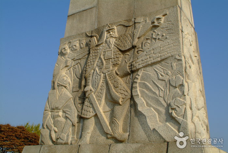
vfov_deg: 32.0
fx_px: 266
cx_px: 114
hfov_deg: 46.3
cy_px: 76
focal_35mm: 42
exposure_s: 1/125
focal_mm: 28
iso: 200
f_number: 16
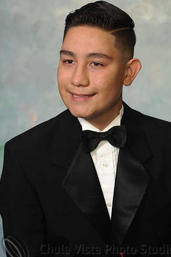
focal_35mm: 161
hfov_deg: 8.5
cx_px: 88
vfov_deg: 12.8
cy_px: 114
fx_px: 1147
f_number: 7.1
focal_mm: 135
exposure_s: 1/125
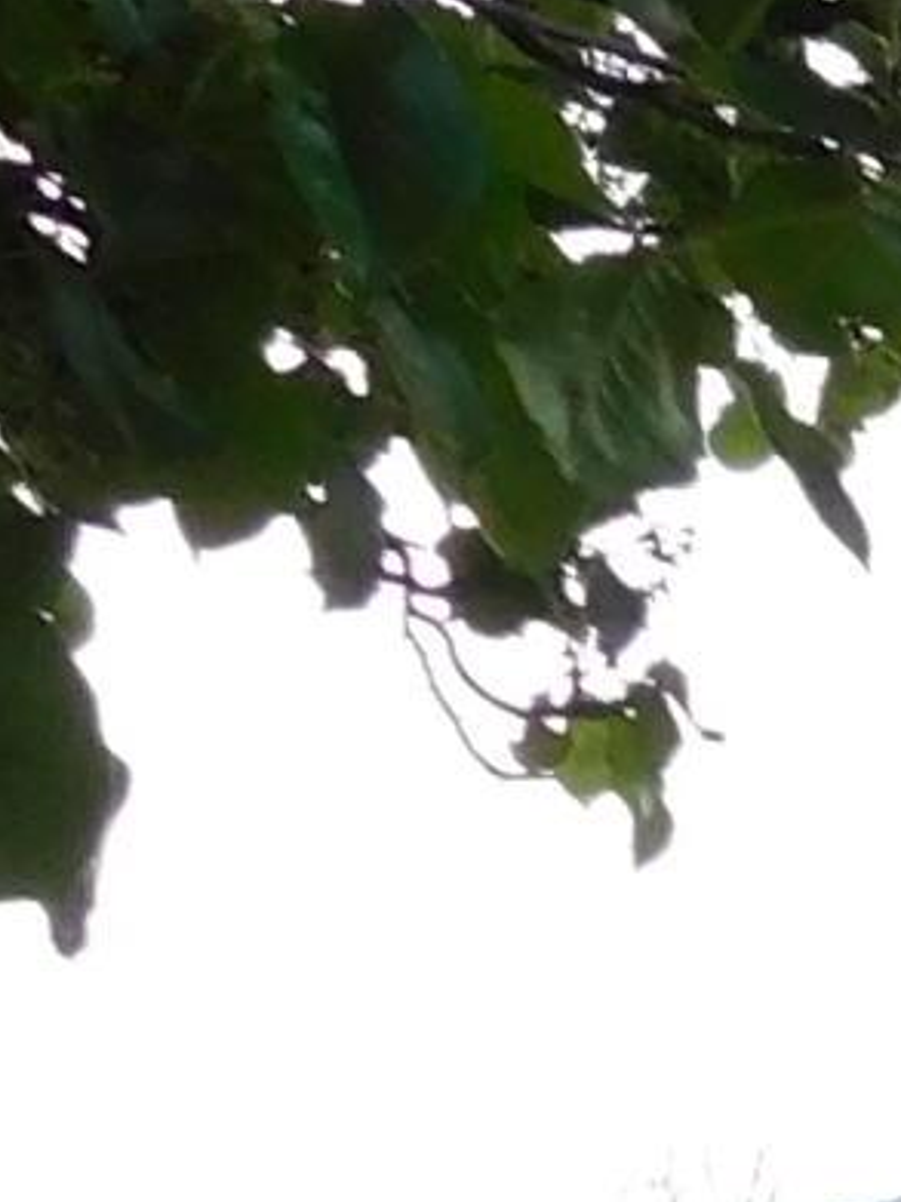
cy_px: 3299
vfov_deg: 6.7
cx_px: 4305
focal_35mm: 276
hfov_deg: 4.6
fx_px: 9584
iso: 125
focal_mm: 6.3
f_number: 3.5
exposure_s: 1/400
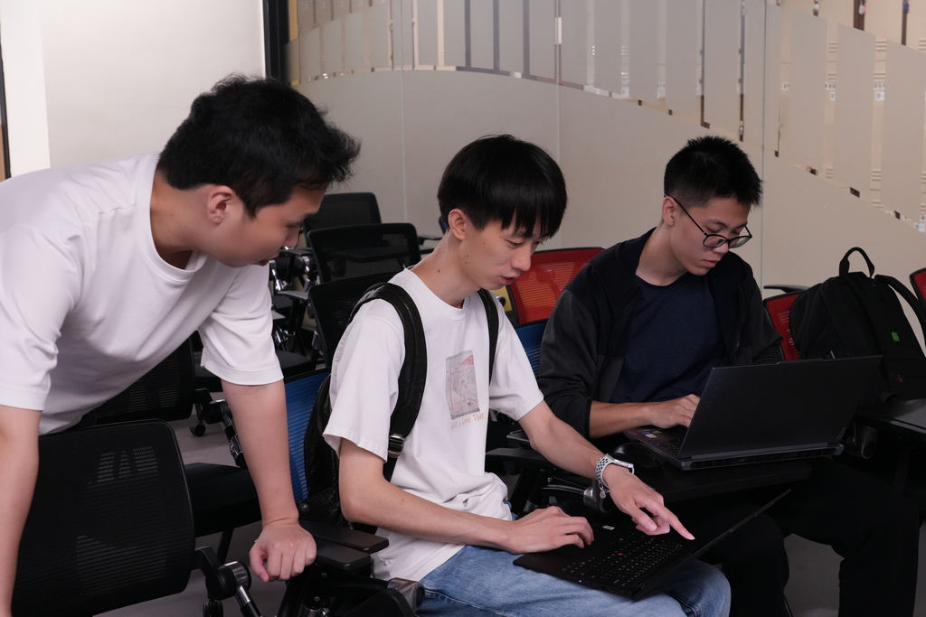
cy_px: 308
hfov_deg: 36.9
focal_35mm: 54
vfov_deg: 25.1
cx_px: 463
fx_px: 1389
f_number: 8
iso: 5000
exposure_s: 1/60
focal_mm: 54
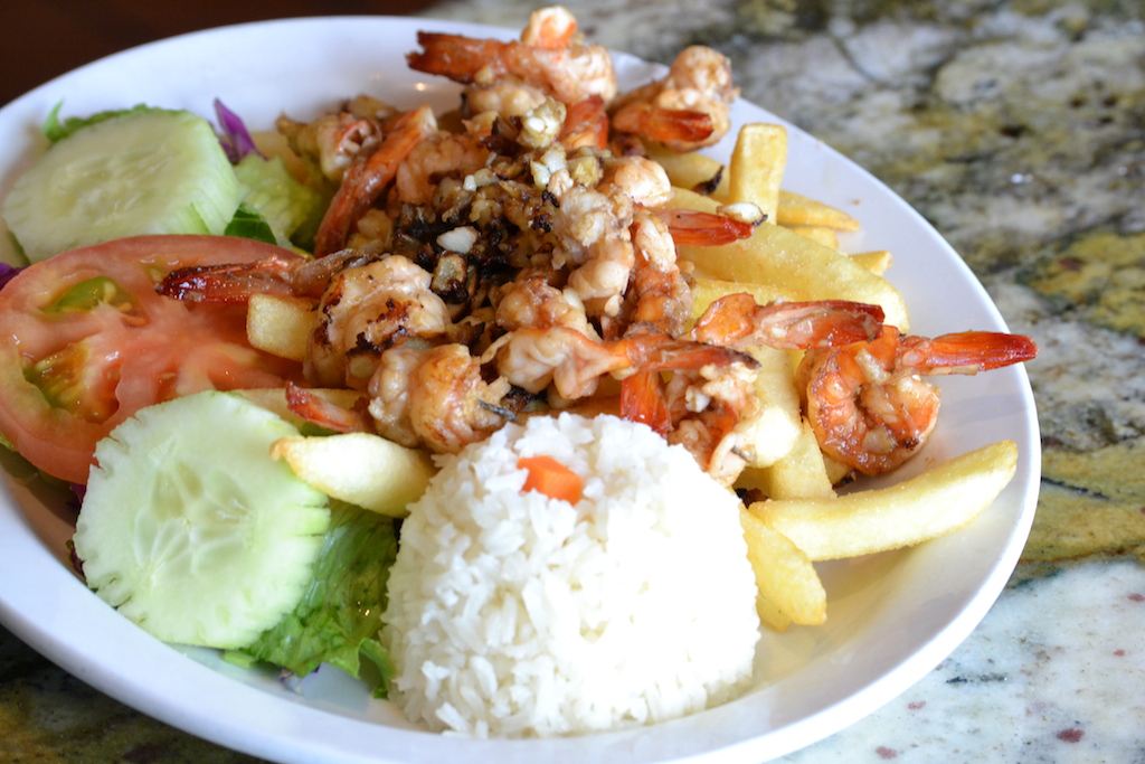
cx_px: 572
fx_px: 4294
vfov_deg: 10.2
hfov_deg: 15.2
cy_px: 382
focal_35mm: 135
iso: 1600
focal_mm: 90
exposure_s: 1/40
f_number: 8
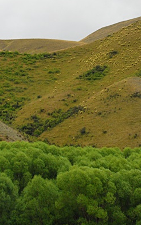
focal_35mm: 109
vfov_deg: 19.0
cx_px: 86
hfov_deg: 12.0
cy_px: 74
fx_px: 670
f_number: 6.3
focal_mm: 35
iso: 400
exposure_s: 1/125
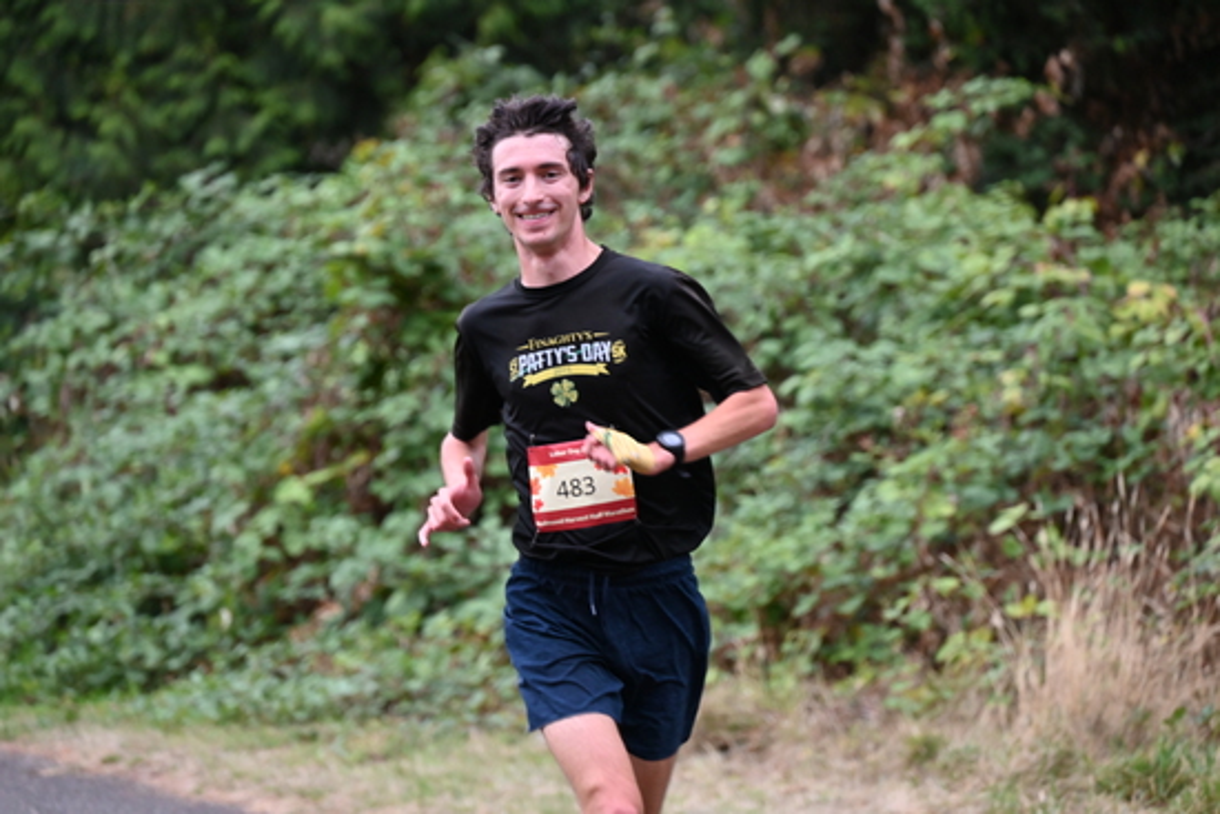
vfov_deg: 6.9
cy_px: 407
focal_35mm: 200
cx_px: 610
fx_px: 6779
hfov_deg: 10.3
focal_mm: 200
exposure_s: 1/250
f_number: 6.3
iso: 2200
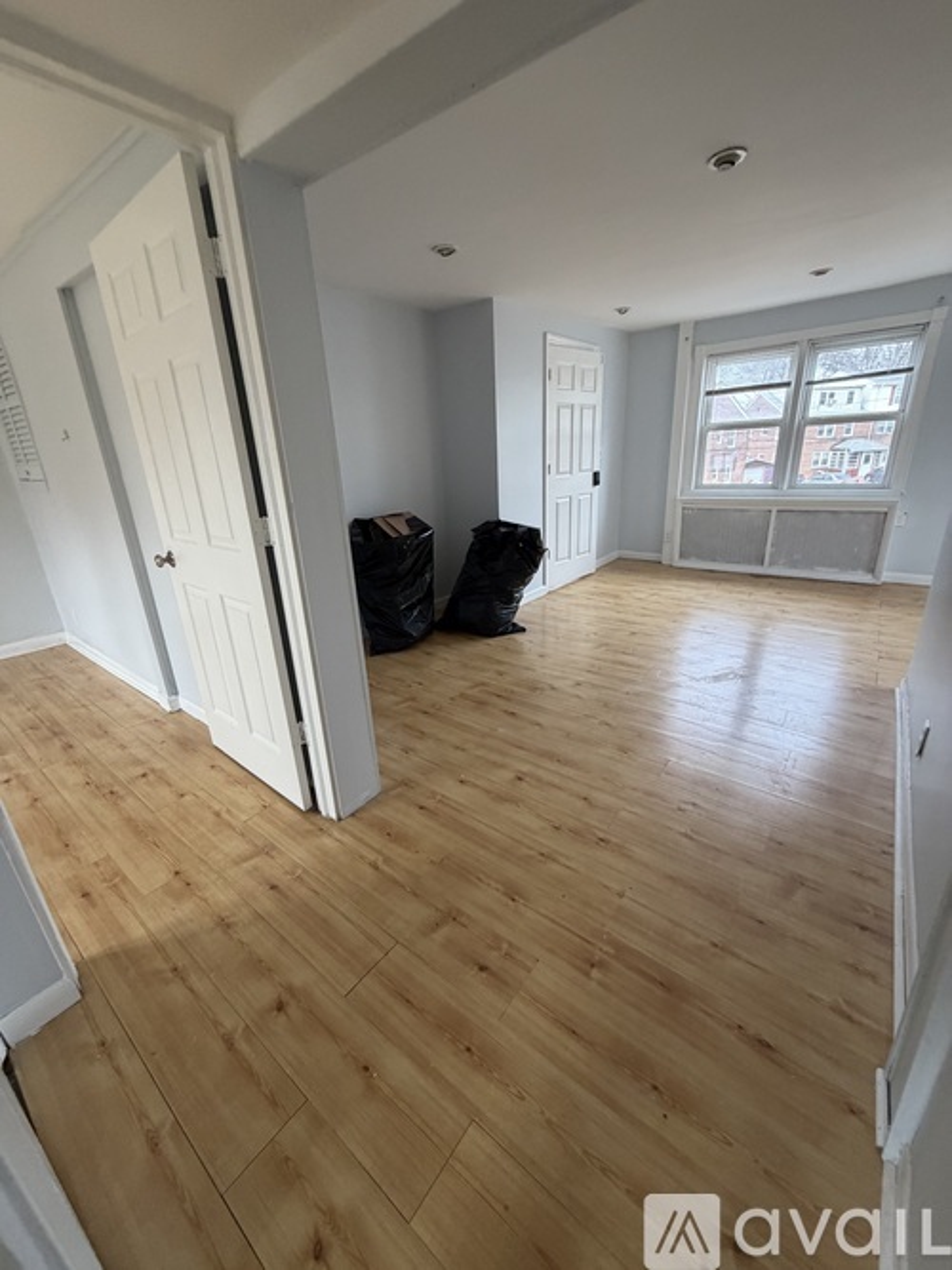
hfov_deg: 85.7
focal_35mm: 14
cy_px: 635
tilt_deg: -17.9
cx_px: 476
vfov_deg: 102.1
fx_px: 514
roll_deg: +3.3
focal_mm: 2.22
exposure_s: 1/121
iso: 320
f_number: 2.2
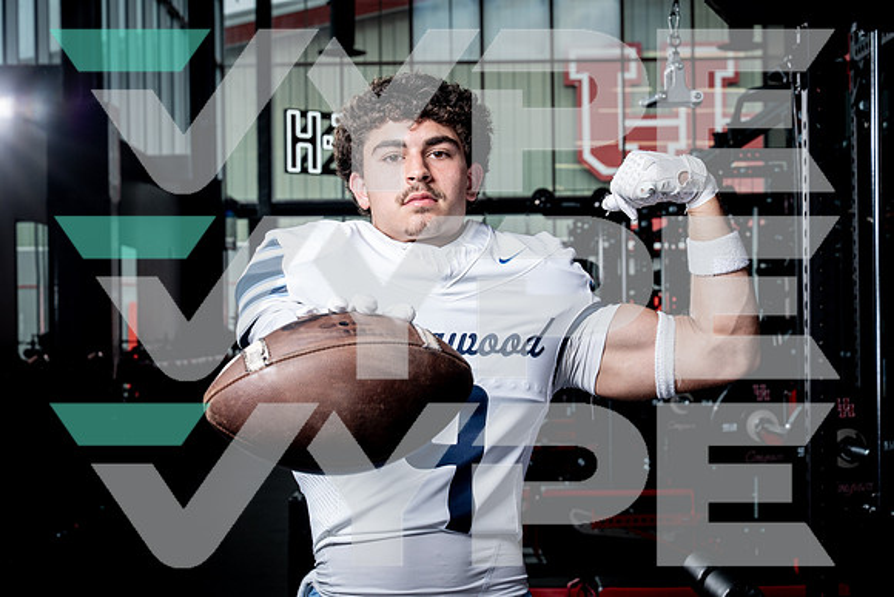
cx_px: 447
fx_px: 1739
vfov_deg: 19.5
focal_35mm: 70
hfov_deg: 28.8
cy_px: 298
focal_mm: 70
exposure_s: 1/250
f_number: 9
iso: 640
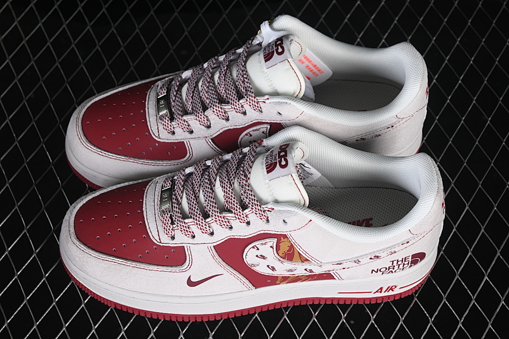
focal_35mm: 75
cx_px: 254
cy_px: 170
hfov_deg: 27.0
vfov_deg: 18.2
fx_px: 1060
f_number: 7.1
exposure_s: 1/80
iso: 160
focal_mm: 50
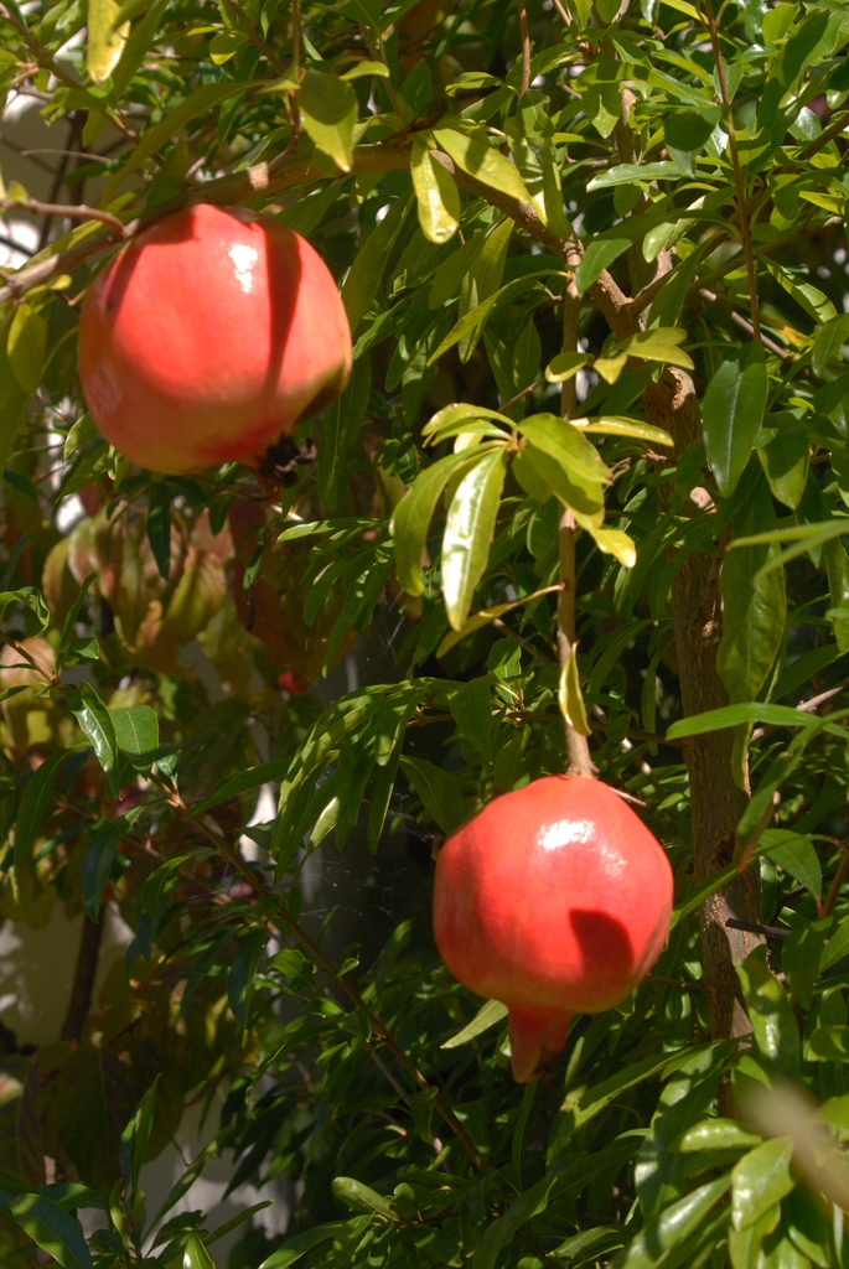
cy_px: 634
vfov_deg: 31.9
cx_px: 424
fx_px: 2223
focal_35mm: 63
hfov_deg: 21.6
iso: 400
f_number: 8
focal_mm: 42
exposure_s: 1/250
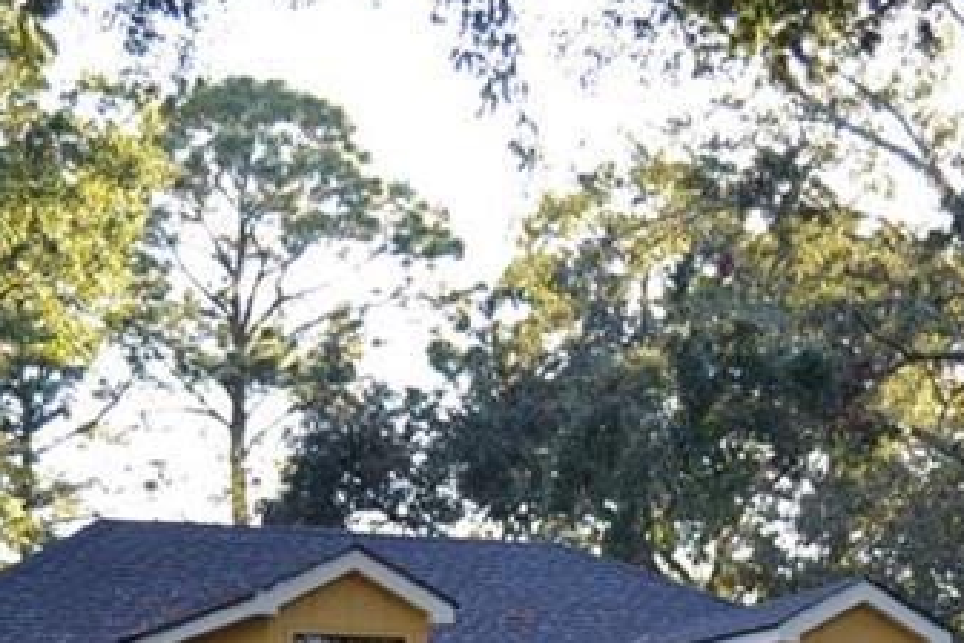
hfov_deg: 16.0
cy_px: 853
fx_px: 3427
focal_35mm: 128
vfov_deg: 10.5
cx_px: 502
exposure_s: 1/125
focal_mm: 28
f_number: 4
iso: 160
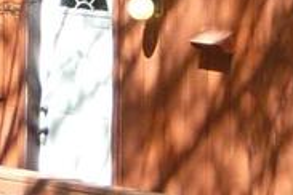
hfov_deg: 6.9
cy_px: -14
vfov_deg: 4.7
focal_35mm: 294
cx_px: 485
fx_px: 2393
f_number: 3.3
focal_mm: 5.2
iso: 80
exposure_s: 1/100
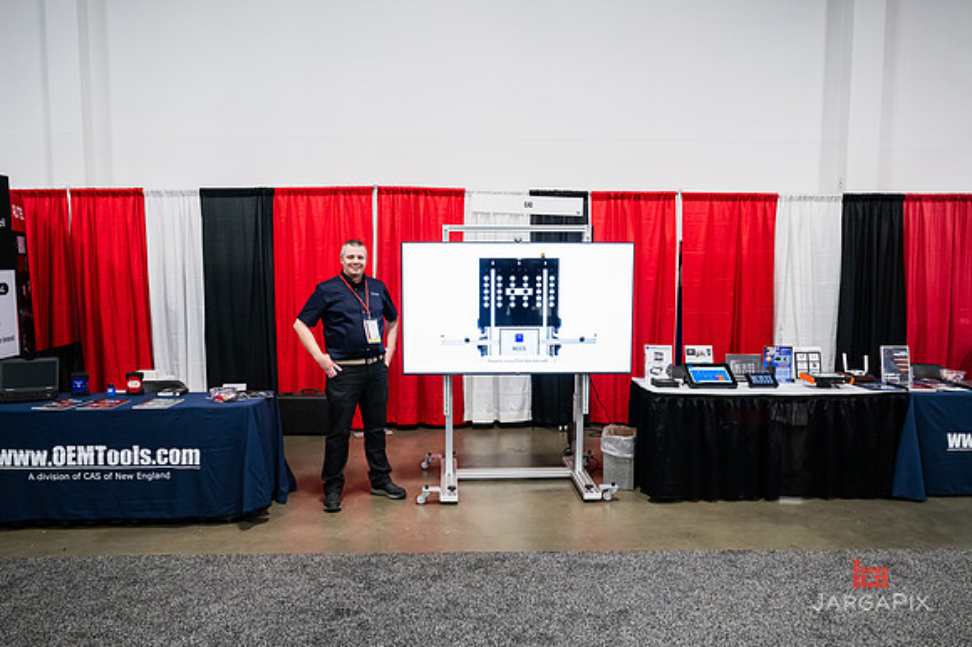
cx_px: 486
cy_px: 324
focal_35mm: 25
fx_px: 675
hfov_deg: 71.5
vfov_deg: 51.2
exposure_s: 1/200
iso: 4000
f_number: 4
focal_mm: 24
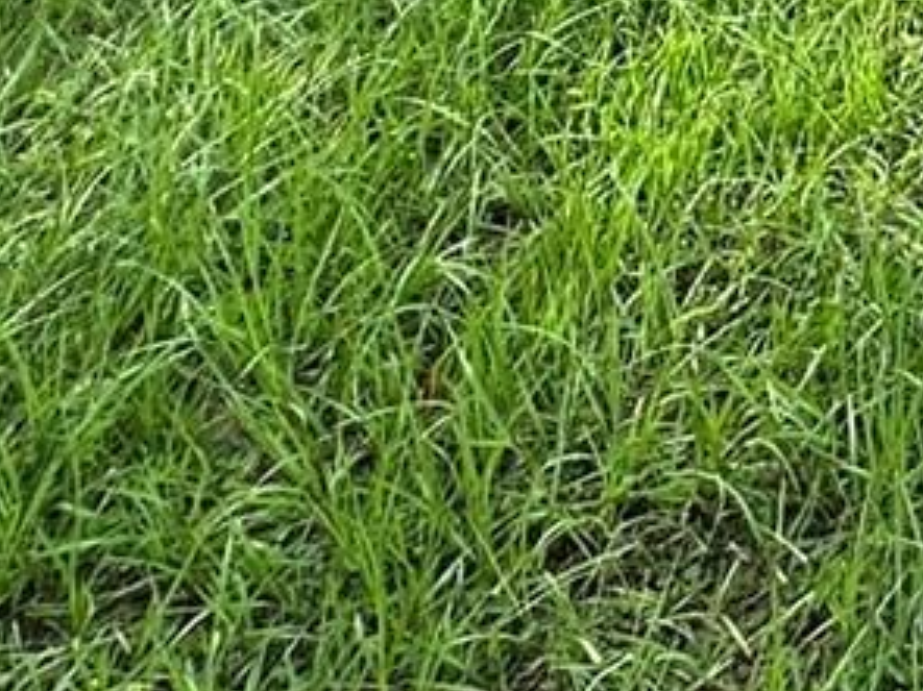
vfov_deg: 14.2
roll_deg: -1.8
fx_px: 2026
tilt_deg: -5.6
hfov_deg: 20.3
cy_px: -907
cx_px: 1546
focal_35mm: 76
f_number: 2.2
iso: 40
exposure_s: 1/481
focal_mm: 2.22
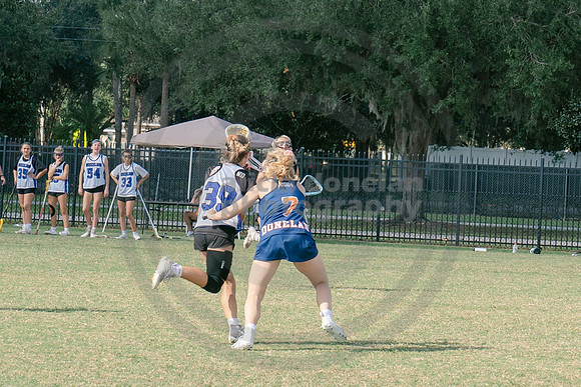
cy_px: 198
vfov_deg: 6.2
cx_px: 323
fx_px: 3582
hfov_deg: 9.3
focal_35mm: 222
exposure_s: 1/800
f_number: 5.6
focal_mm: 70
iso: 250
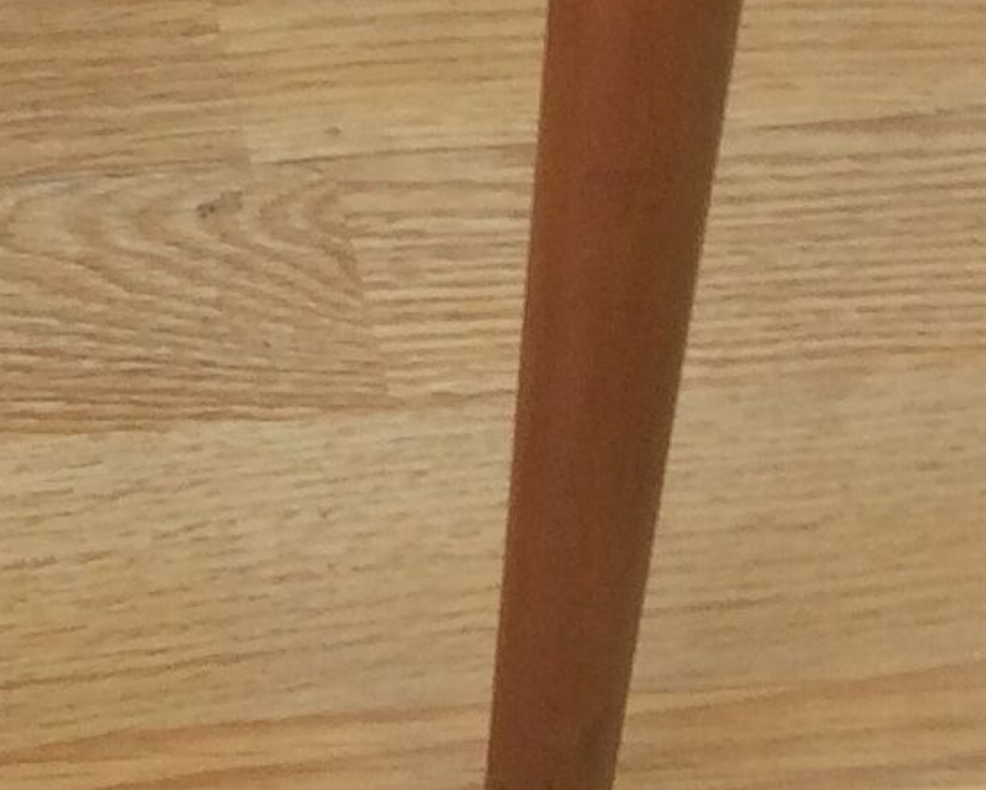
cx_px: -437
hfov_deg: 11.1
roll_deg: +4.5
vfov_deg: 7.9
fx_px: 4876
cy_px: -1619
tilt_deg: -32.3
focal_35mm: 167
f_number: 2.2
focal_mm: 4.15
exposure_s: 1/50
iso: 40
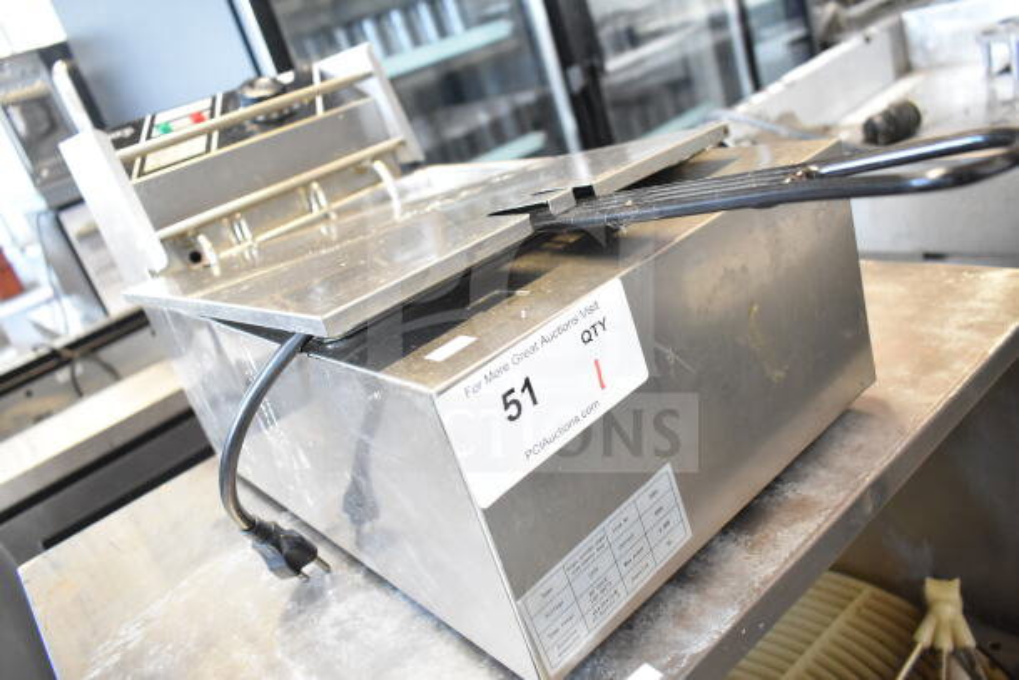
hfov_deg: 61.9
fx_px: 849
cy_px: 340
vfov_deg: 43.6
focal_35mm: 30
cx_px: 510
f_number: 3.5
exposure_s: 1/30
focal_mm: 20
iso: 2000
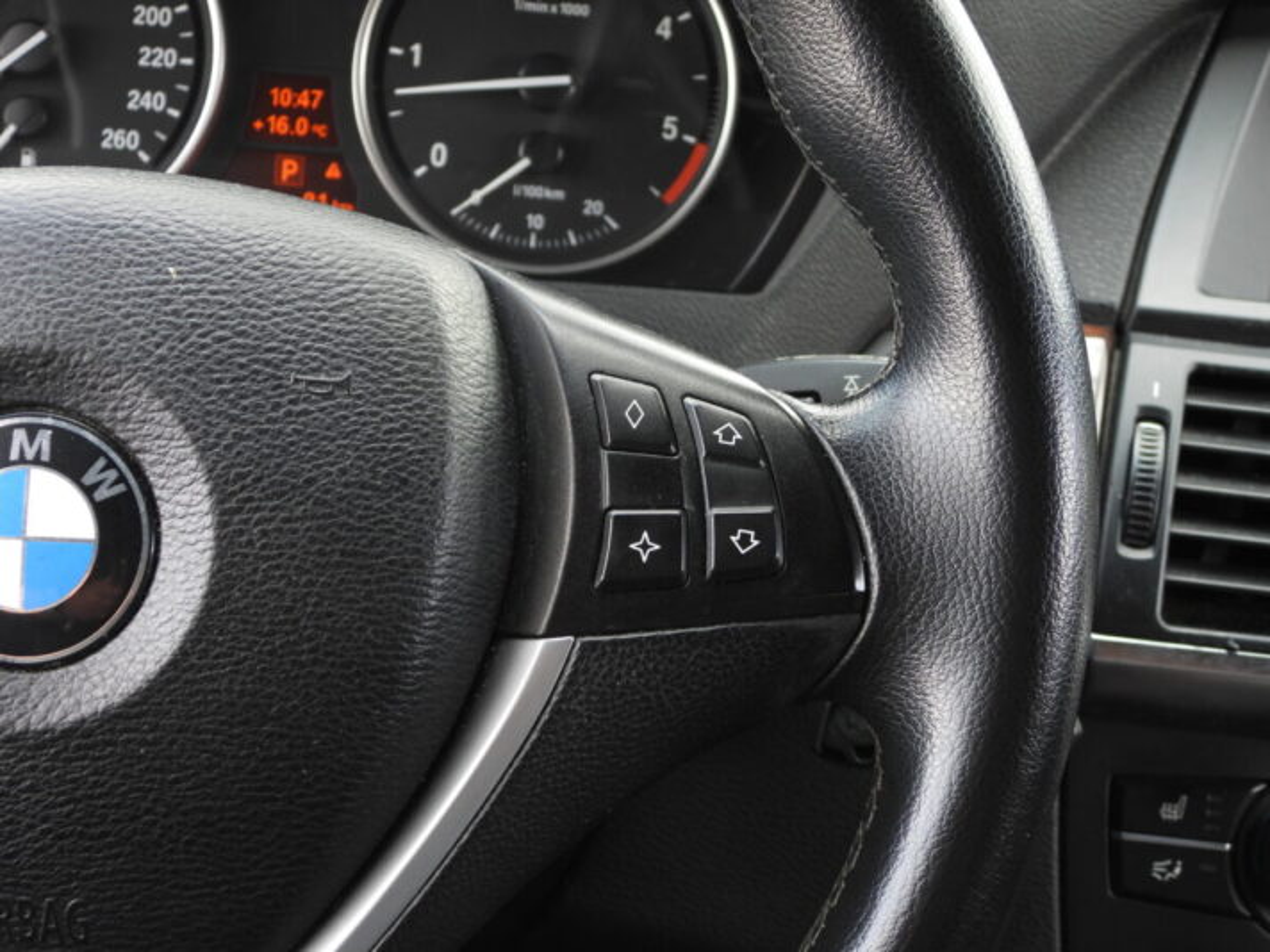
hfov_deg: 29.8
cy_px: 476
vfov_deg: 22.6
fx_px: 2385
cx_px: 635
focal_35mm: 65
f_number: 3.5
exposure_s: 1/30
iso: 100
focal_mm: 11.7
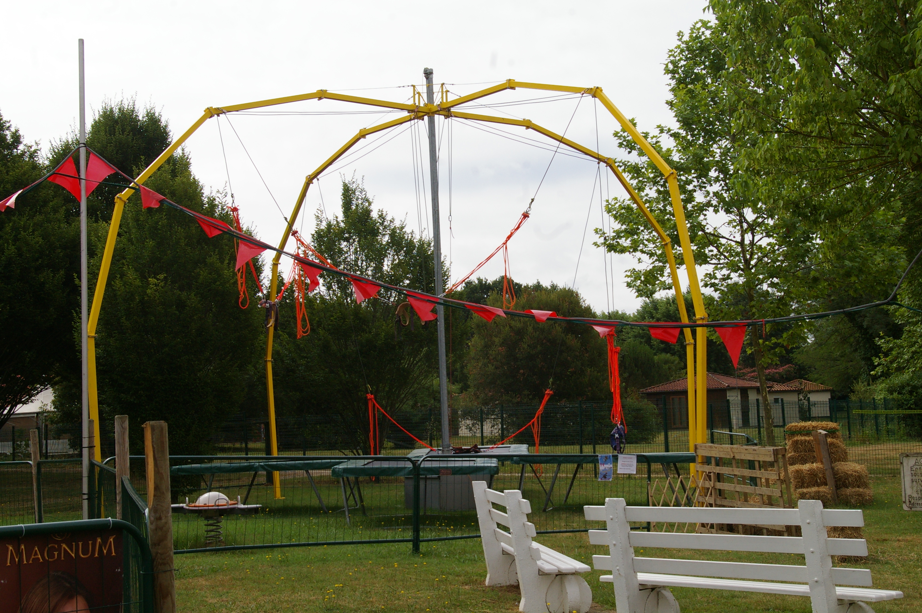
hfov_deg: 40.0
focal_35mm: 50
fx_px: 1267
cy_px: 306
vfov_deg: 27.2
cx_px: 461
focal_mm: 33
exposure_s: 1/500
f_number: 13
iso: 400
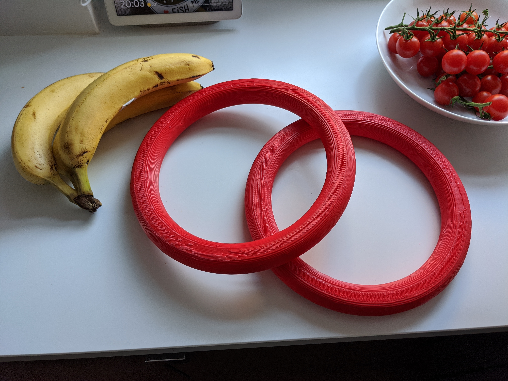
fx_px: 396
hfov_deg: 65.3
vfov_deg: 51.4
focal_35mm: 27
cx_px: 254
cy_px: 190
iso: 62
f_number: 1.73
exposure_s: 1/33.3
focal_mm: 4.38
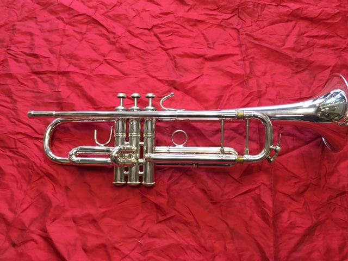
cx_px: 174
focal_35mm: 29
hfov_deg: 61.7
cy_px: 130
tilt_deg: -65.4
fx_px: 292
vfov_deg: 48.2
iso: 200
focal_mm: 4.15
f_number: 2.2
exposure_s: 1/33
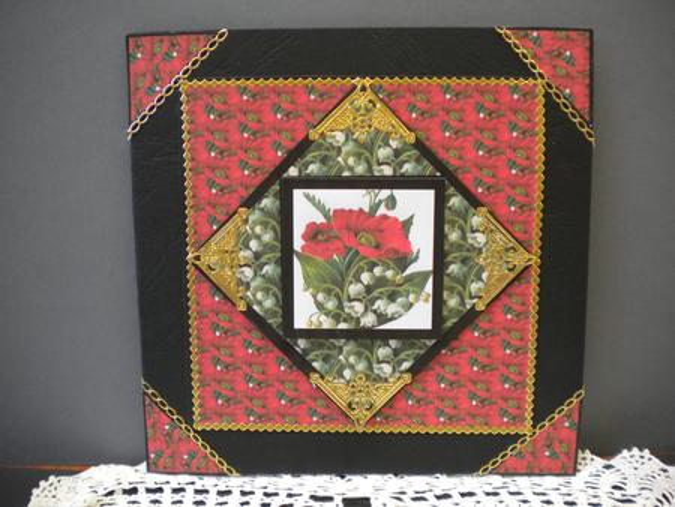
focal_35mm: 35
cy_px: 254
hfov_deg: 52.6
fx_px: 683
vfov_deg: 40.7
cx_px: 338
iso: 80
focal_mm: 6.3
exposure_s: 1/78.7
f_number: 3.1
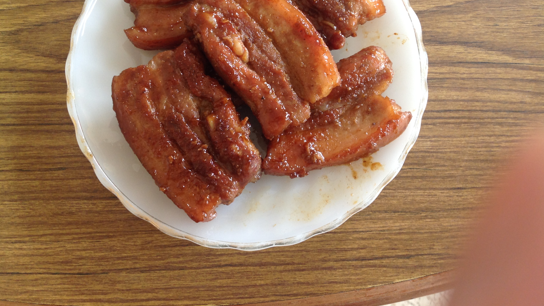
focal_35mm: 39
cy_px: 100
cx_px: 272
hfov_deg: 51.6
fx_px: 562
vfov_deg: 30.2
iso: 80
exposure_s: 1/15
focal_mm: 4.28
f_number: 2.4
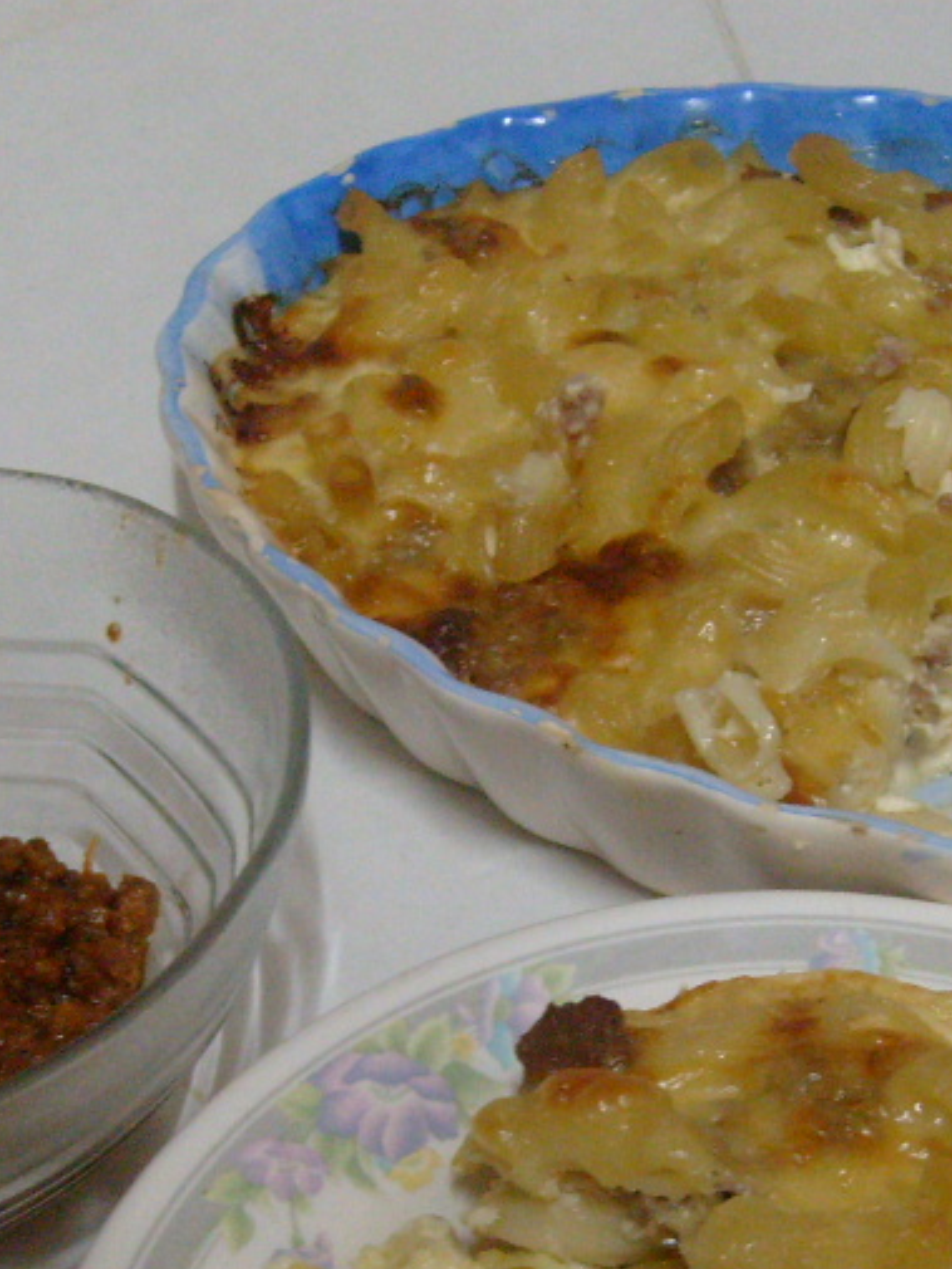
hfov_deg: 20.7
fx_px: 2602
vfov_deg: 27.0
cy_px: 960
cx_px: 553
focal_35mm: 71
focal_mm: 5.8
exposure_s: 1/20
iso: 400
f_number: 2.8
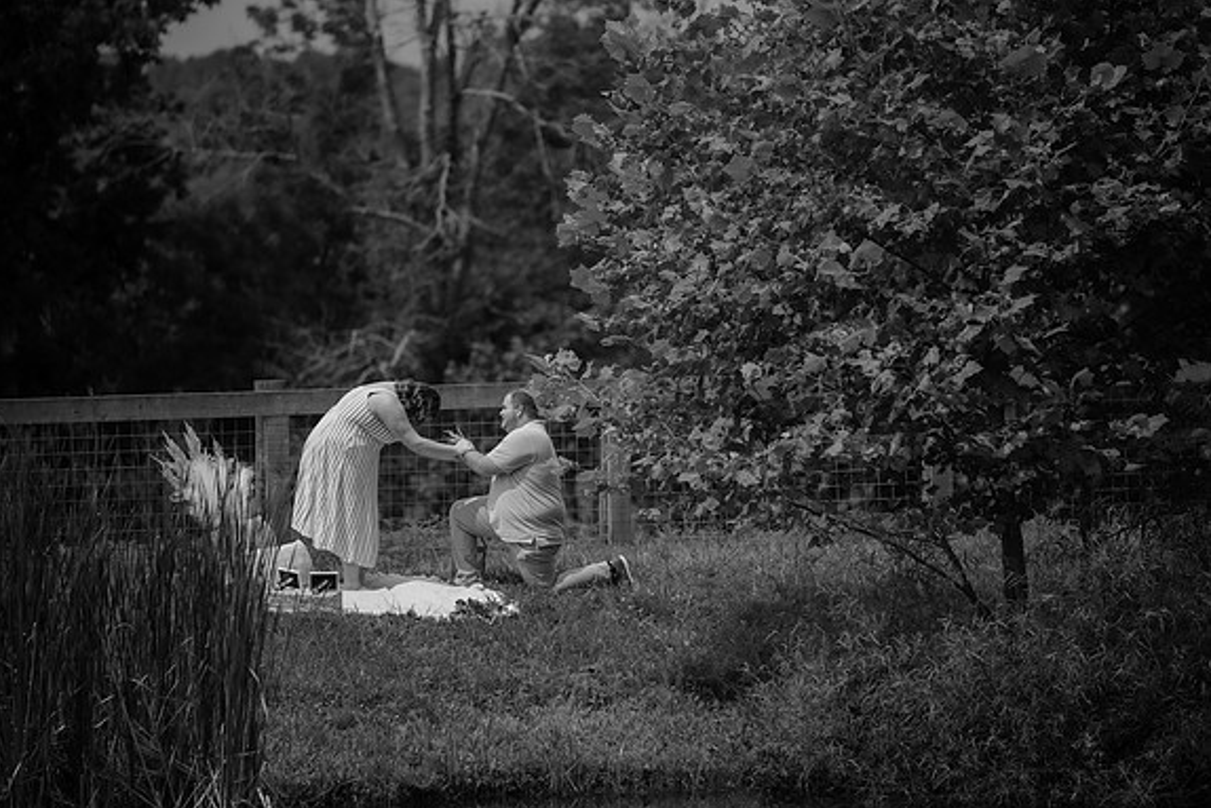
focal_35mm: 202
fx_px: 6796
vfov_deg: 6.8
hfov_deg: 10.2
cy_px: 405
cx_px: 601
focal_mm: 200
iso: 125
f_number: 2.8
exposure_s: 1/1600
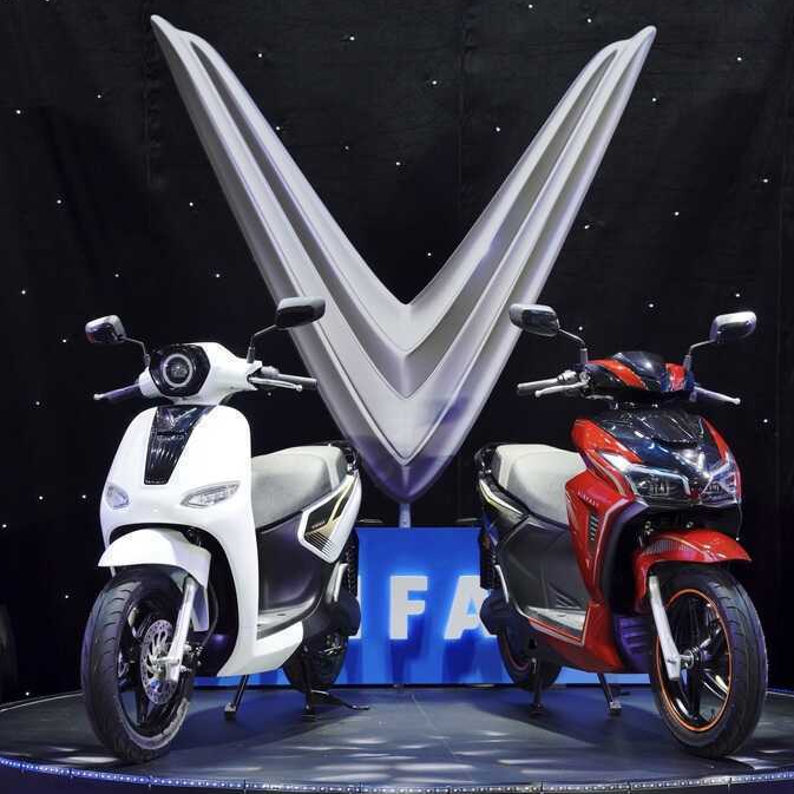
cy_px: 395
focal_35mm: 58
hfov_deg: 29.4
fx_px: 1515
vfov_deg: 29.4
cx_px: 394
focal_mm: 45.3
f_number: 4
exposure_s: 1/320
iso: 500
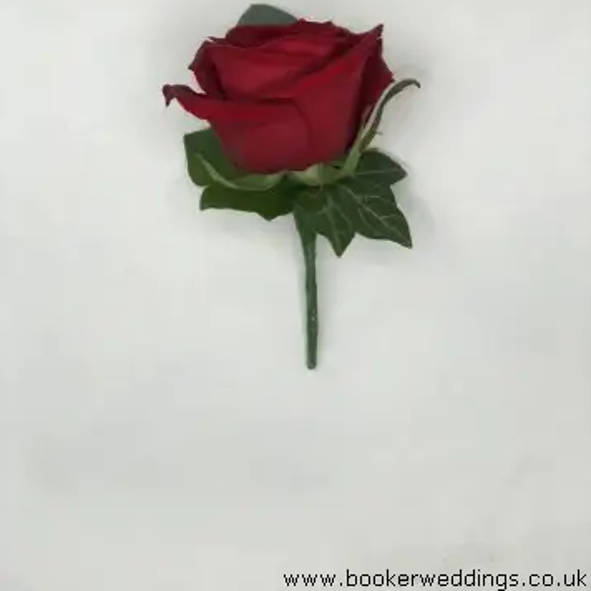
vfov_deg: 27.5
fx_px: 1198
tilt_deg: -69.5
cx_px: 297
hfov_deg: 27.7
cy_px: 196
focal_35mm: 62
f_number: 2.4
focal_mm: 6
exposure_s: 1/100
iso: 16
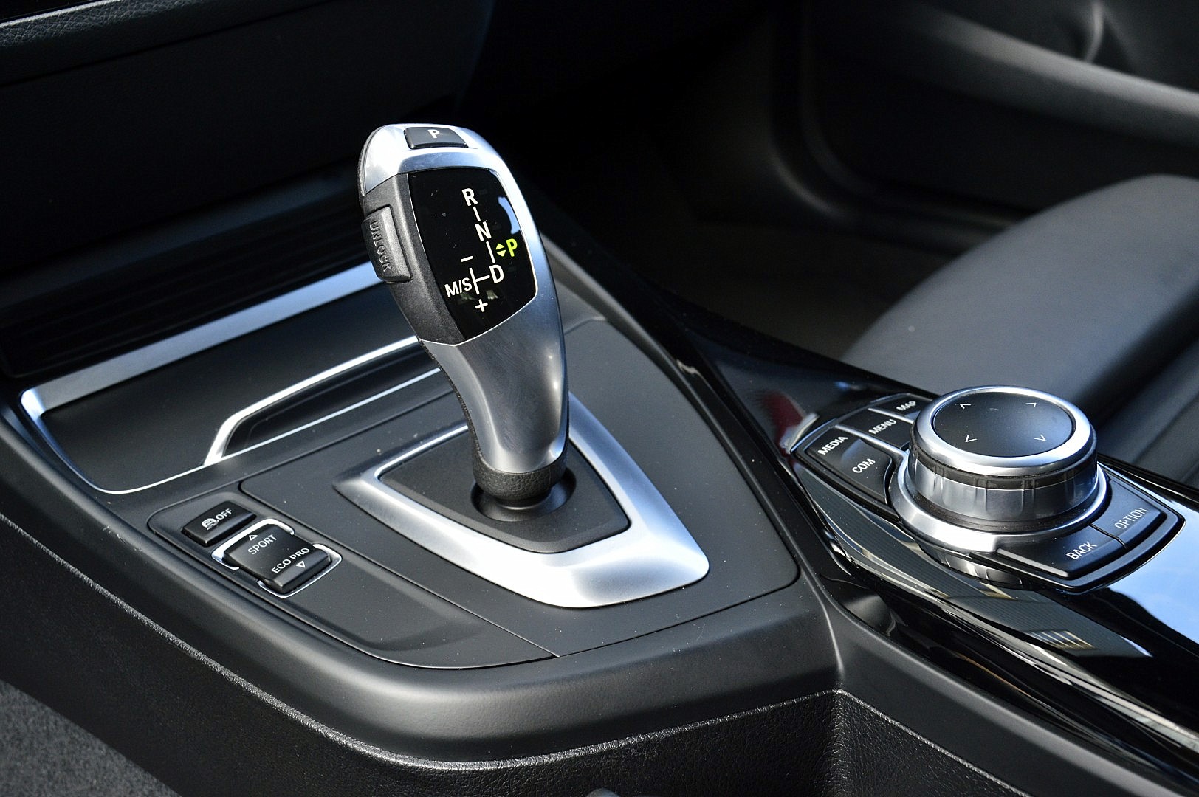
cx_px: 600
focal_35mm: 38
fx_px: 1248
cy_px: 398
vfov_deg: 35.4
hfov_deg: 51.3
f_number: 7.1
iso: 800
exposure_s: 1/60
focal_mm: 25
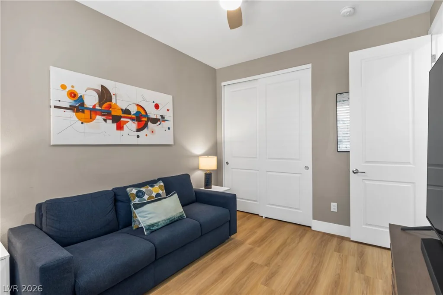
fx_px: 209
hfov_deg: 93.3
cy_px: 148
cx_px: 222
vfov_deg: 70.5
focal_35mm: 17
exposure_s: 1/1.25
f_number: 8
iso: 400
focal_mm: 17
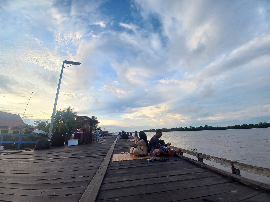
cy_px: 101
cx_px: 135
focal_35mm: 13
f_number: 2.2
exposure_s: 1/162
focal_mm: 1.42
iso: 40
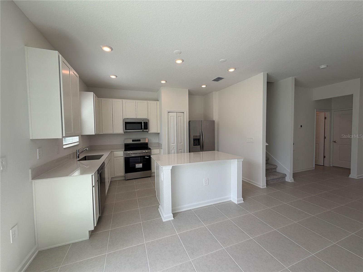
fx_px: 147
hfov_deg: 102.1
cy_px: 136
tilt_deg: -3.0
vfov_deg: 85.7
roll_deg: +0.1
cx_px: 182
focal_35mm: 14
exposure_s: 1/120
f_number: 2.2
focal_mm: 2.22
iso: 20
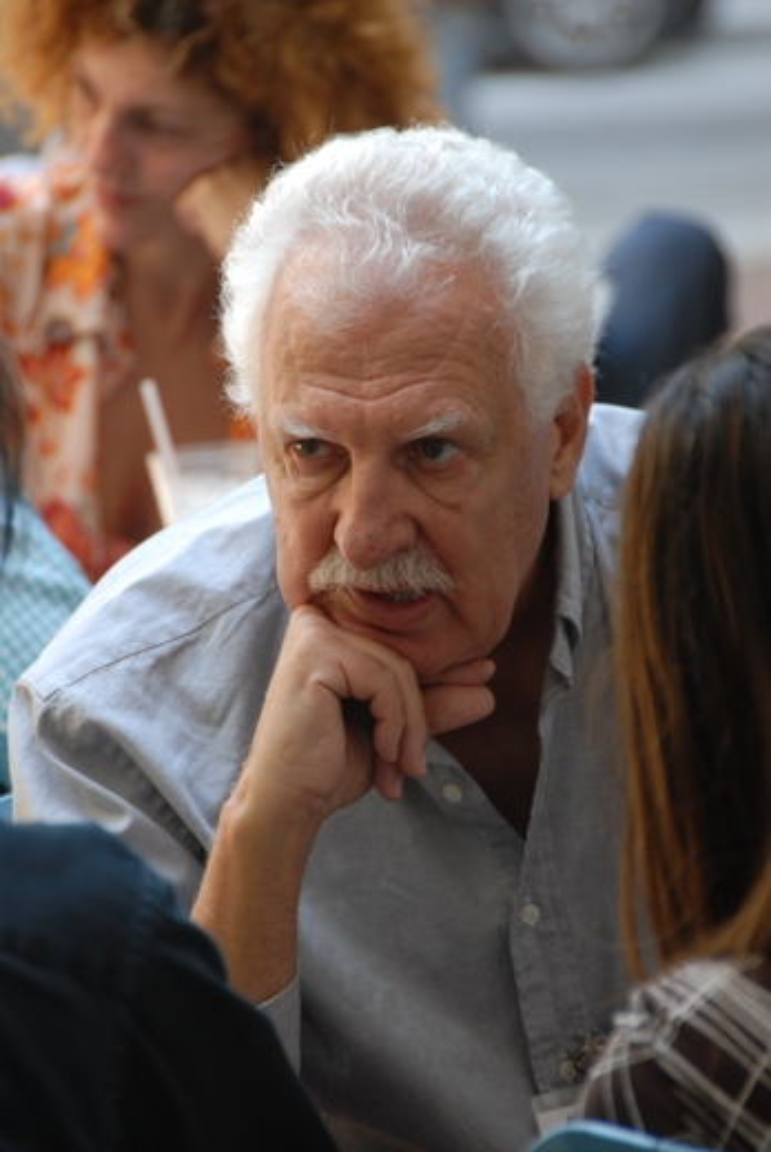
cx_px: 386
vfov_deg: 6.9
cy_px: 576
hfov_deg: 4.6
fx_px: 9611
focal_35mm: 300
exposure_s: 1/45
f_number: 5.6
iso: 200
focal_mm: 200
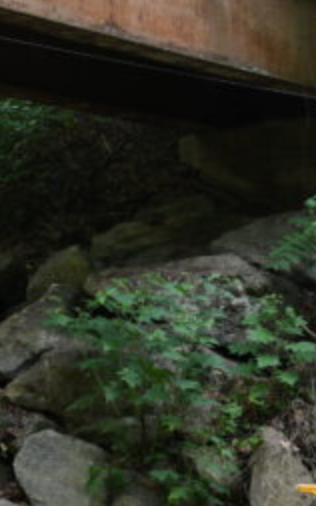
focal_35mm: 140
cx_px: -38
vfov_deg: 14.9
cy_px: 299
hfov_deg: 9.3
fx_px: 1930
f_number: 5.6
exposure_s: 1/160
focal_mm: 34
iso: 500
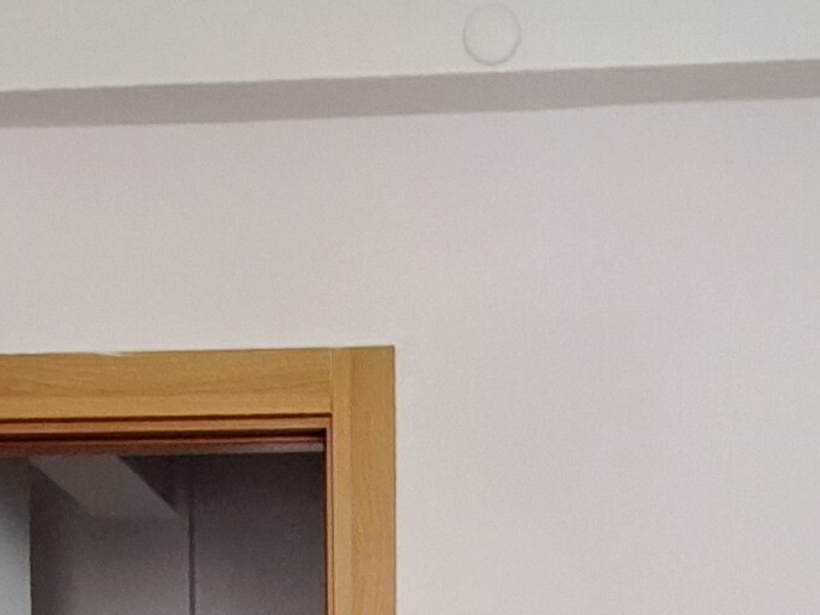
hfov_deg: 25.2
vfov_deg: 15.0
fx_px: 1824
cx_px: 571
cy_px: 1281
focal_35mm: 77
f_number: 2.2
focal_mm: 1.74
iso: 250
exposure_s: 1/25
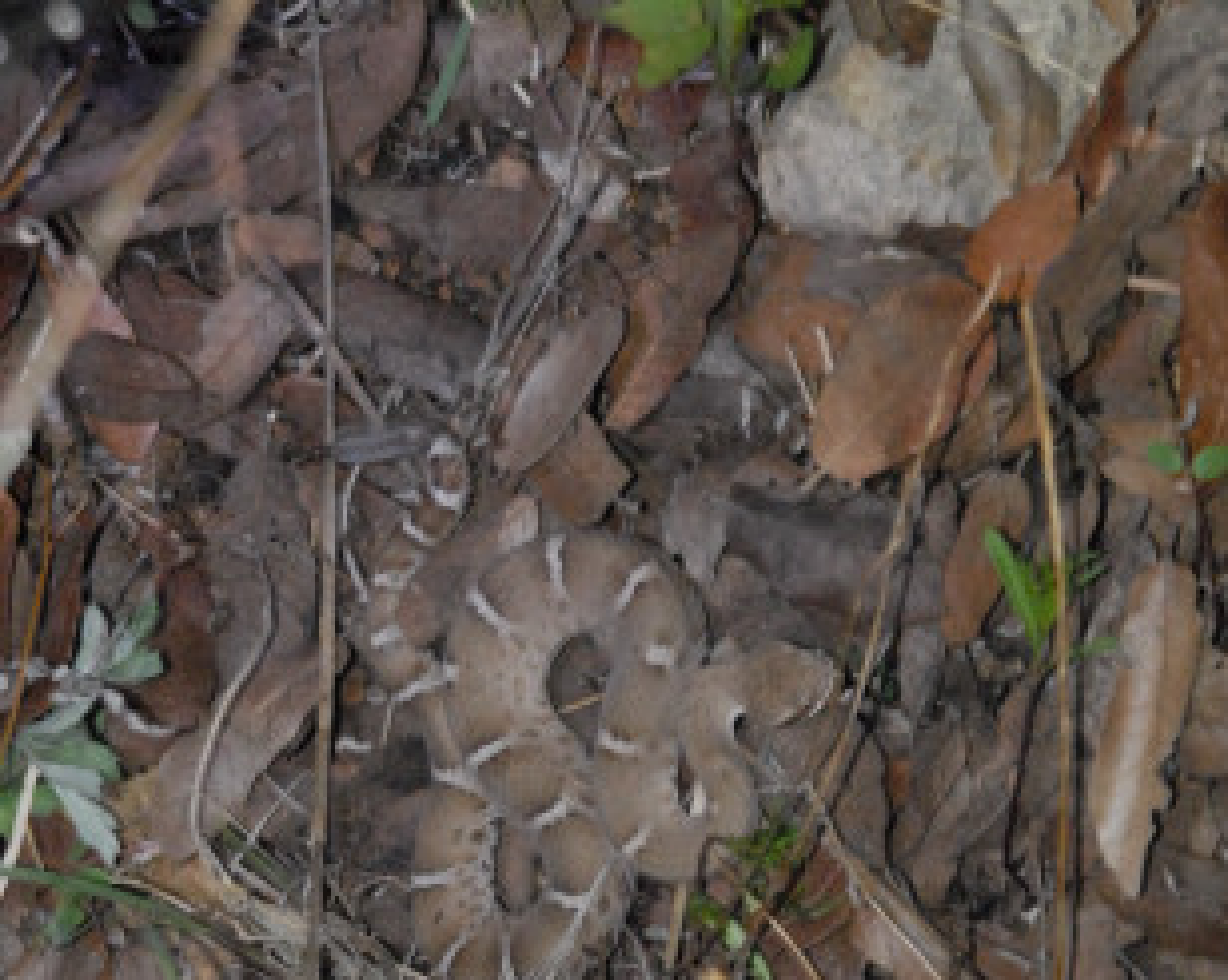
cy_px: 653
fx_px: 7479
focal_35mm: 206
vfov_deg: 7.5
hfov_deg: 9.4
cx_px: 514
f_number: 5.6
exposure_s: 1/30
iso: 1600
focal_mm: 75
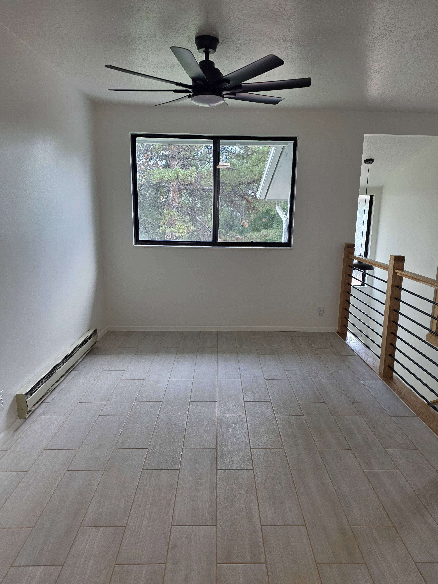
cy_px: 303
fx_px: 405
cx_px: 228
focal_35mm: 24
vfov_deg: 71.6
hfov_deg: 56.8
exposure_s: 1/120
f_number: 1.7
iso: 64
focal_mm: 6.25
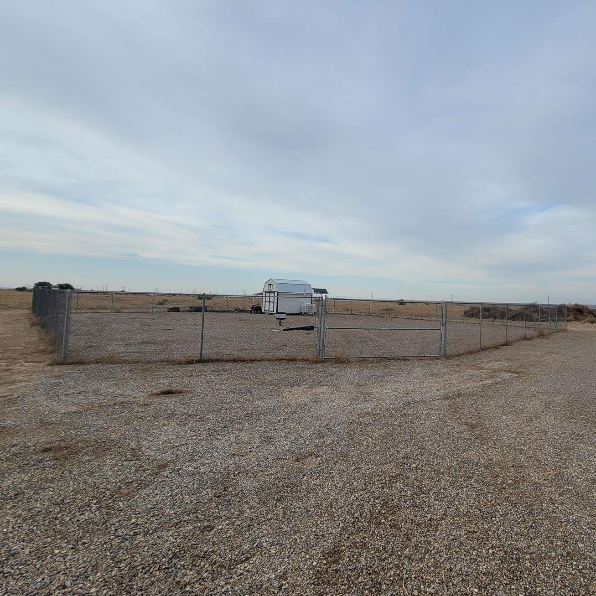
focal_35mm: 18
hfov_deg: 75.5
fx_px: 351
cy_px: 285
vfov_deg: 80.7
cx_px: 440
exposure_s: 1/681
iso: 64
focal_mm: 2.2
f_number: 2.2
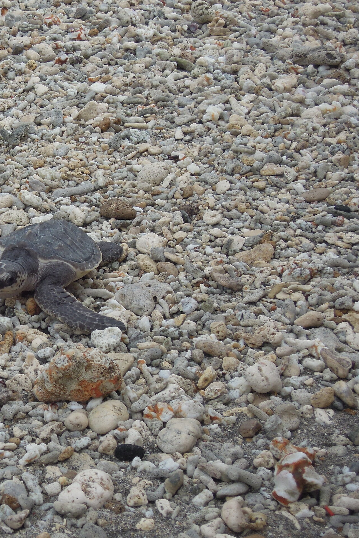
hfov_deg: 13.8
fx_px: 1466
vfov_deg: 20.8
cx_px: 20
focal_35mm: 98
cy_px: 270
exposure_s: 1/640
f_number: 4
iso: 160
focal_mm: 12.5
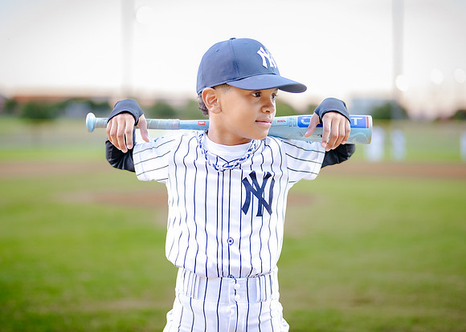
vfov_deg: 23.2
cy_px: 154
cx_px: 224
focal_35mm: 61
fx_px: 811
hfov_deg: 32.0
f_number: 1.2
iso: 400
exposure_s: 1/500
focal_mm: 50
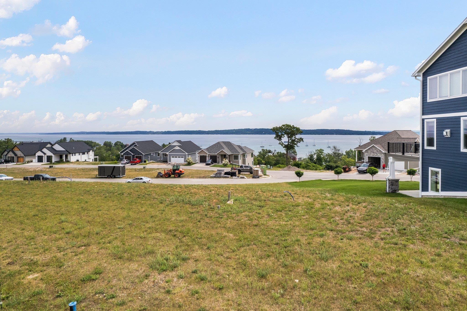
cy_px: 156
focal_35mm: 22
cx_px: 234
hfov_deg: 78.6
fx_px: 285
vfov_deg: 57.2
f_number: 2.8
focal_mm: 8.38
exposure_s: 1/2500
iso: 100
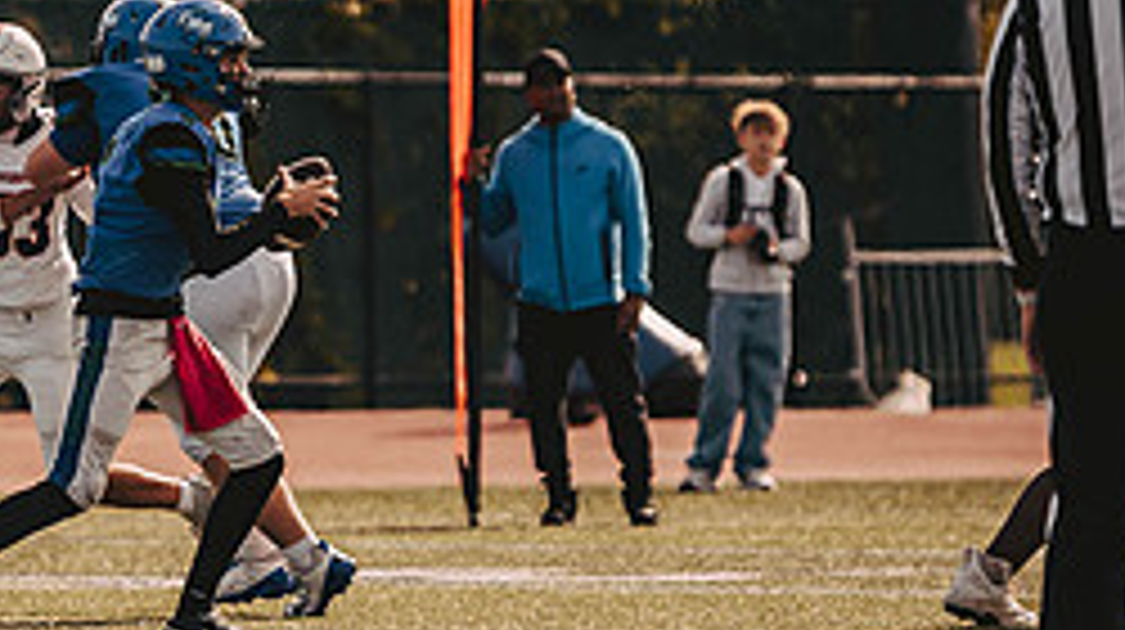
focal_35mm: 721
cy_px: 286
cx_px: 142
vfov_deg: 1.7
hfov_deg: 3.0
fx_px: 21485
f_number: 2.8
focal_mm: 200
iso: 160
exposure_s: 1/2000
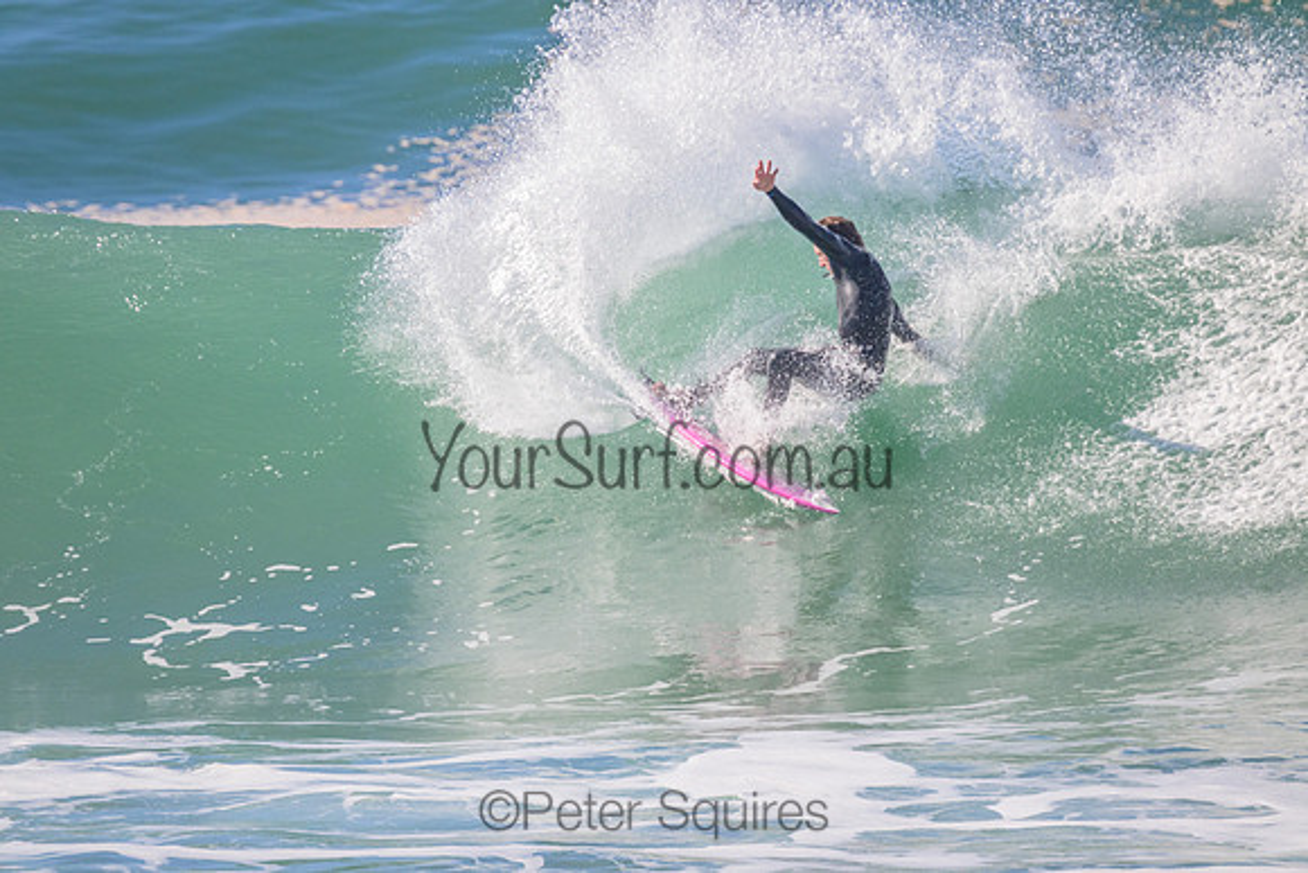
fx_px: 29072
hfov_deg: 2.6
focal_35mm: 800
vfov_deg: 1.7
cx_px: 654
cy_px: 436
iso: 1800
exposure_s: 1/2000
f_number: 11
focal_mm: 800
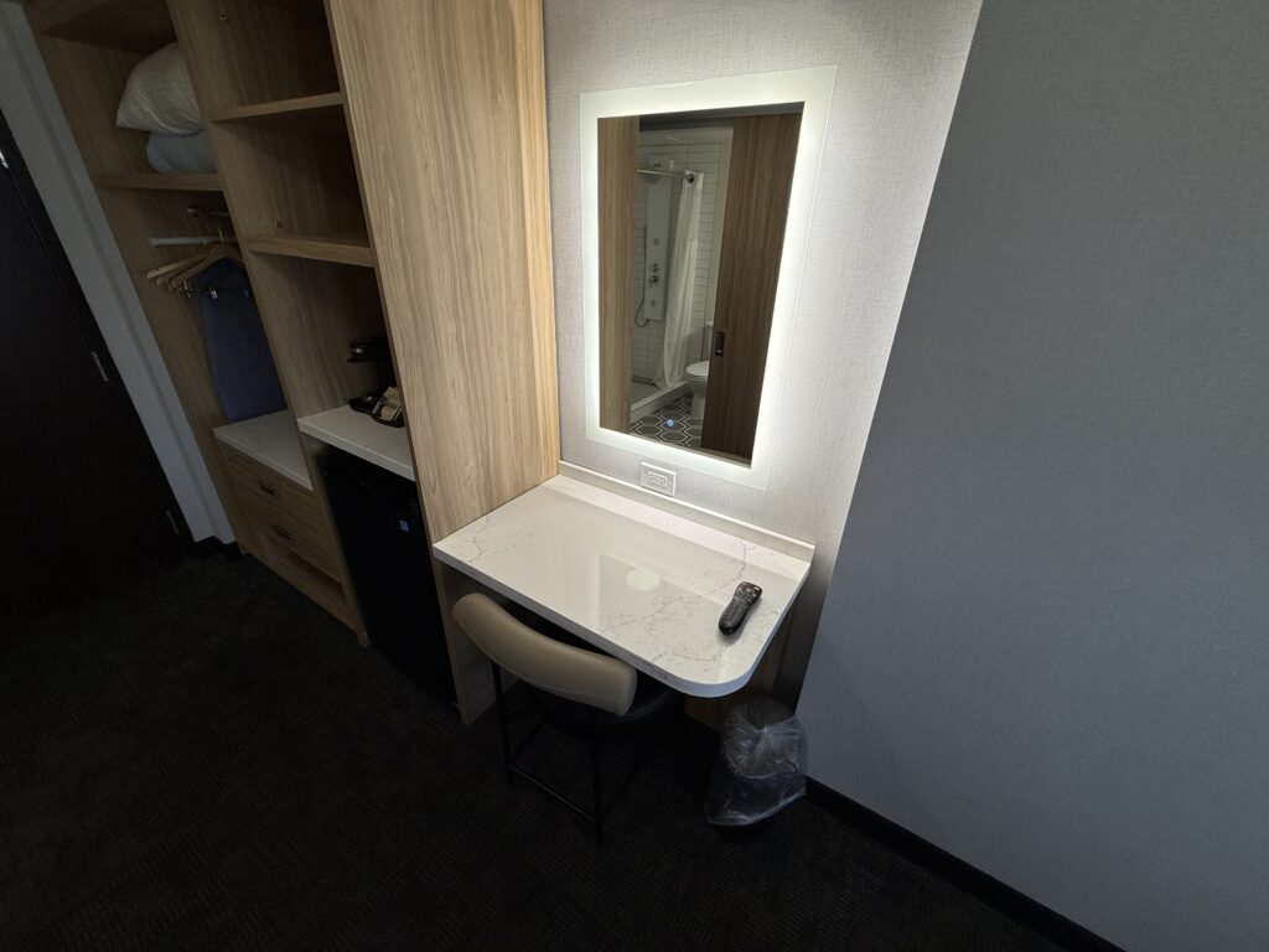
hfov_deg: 102.1
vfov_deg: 85.7
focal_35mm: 14
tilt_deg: -27.6
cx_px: 634
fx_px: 513
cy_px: 476
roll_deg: -2.2
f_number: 2.2
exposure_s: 1/127
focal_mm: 2.22
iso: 64
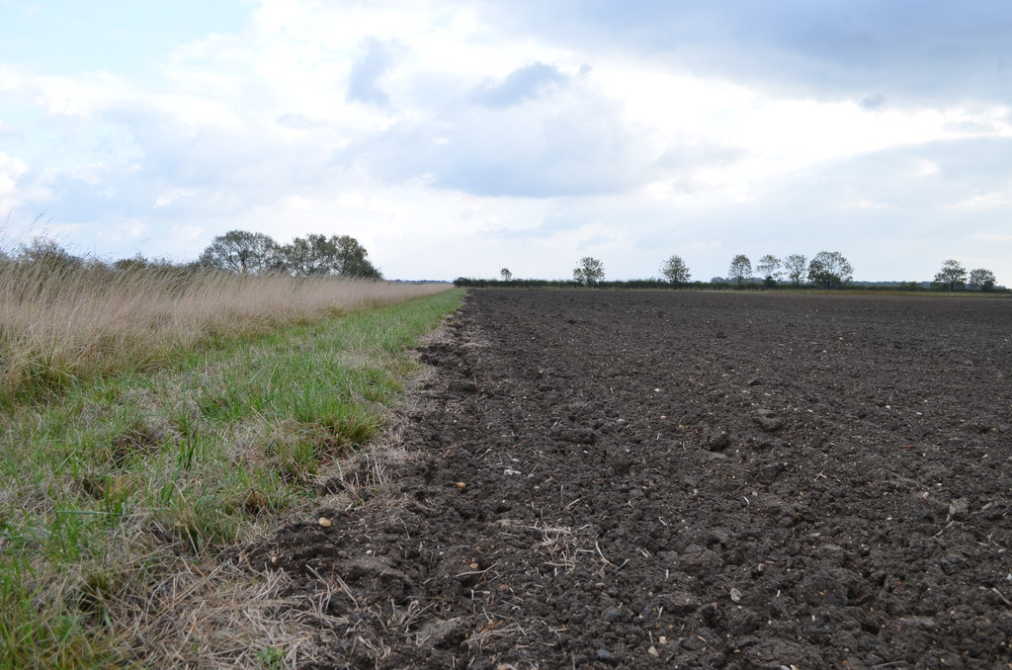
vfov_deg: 39.8
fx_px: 926
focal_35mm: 33
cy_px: 335
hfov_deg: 57.3
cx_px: 506
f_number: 7.1
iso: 200
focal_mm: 22
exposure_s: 1/200
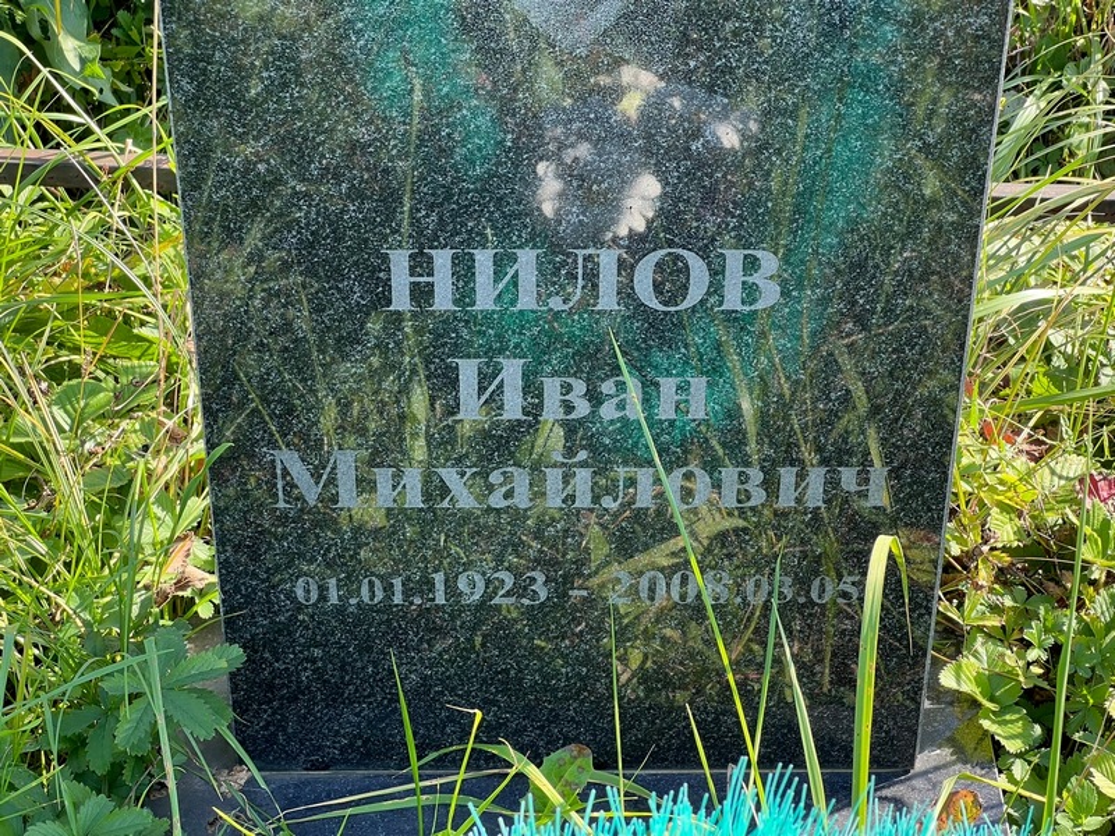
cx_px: 558
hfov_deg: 25.3
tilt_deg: -37.3
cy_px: 418
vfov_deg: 19.1
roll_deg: -1.3
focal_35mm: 77
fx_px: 2480
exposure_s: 1/99
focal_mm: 9
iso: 32
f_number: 2.8
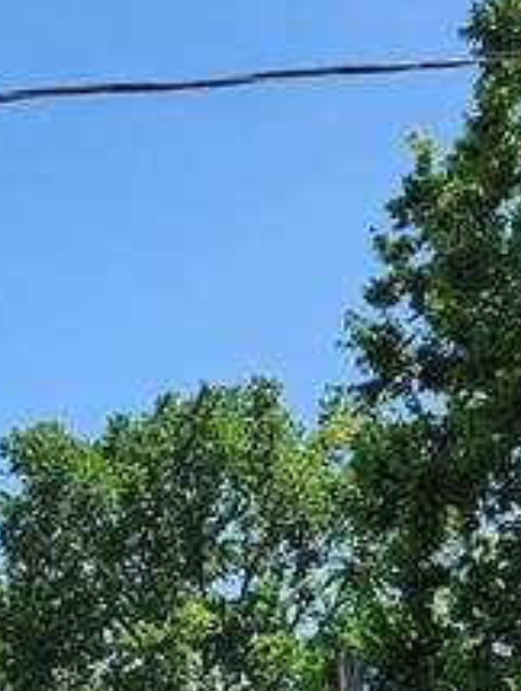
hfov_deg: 17.5
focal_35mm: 82
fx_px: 1641
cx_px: -48
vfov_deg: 21.9
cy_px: 842
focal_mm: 5.54
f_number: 1.8
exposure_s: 1/1314
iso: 25
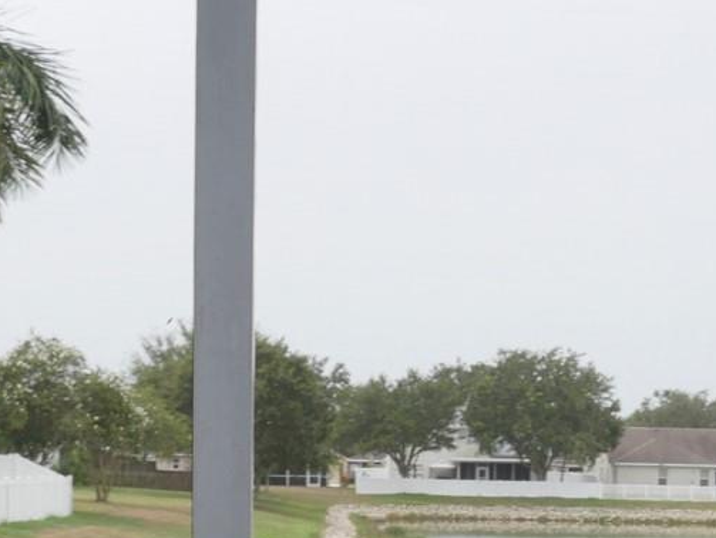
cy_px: 727
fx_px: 1842
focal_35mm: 89
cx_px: 485
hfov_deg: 21.9
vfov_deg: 15.7
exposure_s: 1/200
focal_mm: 14
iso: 200
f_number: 7.1
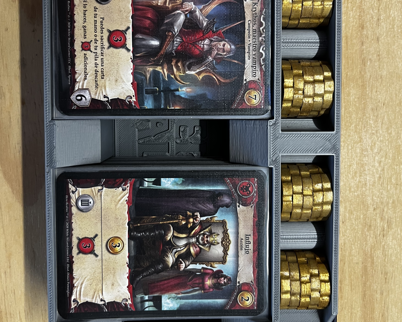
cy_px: 128
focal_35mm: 35
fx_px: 416
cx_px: 206
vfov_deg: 42.0
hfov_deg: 51.5
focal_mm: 5.1
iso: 125
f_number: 1.6
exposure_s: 1/63
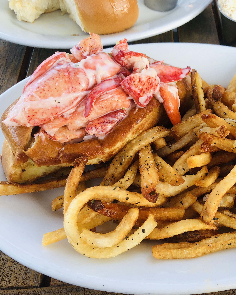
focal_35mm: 37
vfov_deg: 49.1
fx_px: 323
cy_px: 146
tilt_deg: -53.1
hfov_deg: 38.8
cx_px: 184
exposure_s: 1/120
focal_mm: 3.99
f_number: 1.8
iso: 32
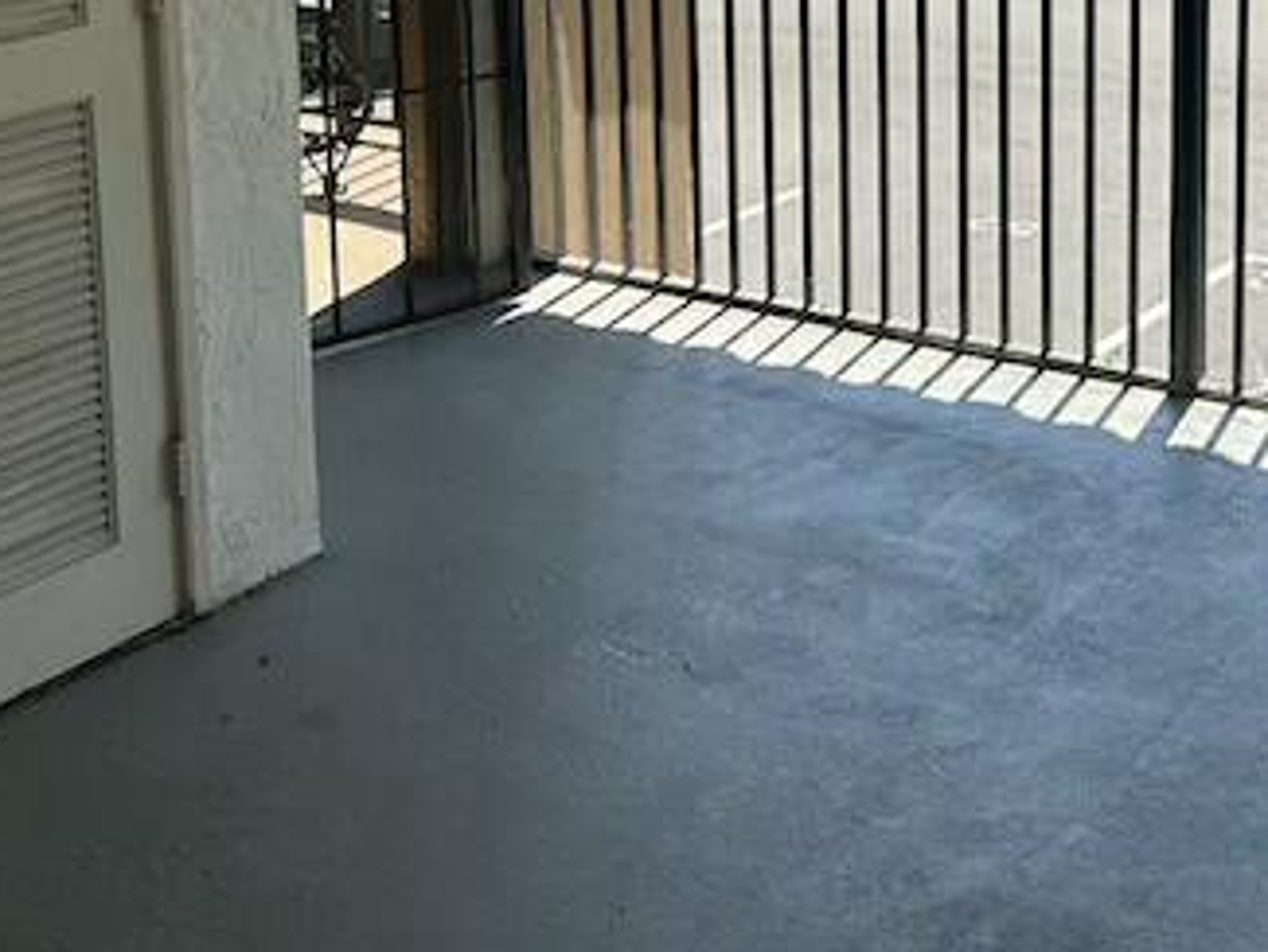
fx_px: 2345
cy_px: -51
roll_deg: +1.5
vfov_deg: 21.9
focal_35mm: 64
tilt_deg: -9.5
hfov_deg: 29.5
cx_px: 1038
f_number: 1.5
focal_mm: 5.7
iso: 50
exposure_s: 1/678
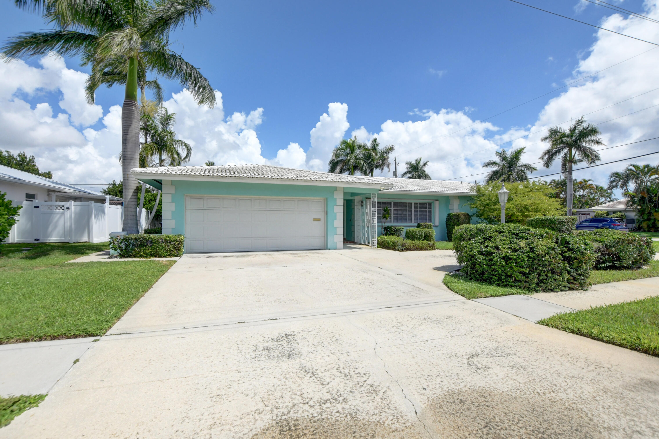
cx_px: 330
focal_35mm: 15
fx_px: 274
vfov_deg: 77.2
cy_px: 220
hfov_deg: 100.4
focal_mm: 10
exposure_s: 1/8000
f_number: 8
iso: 1000
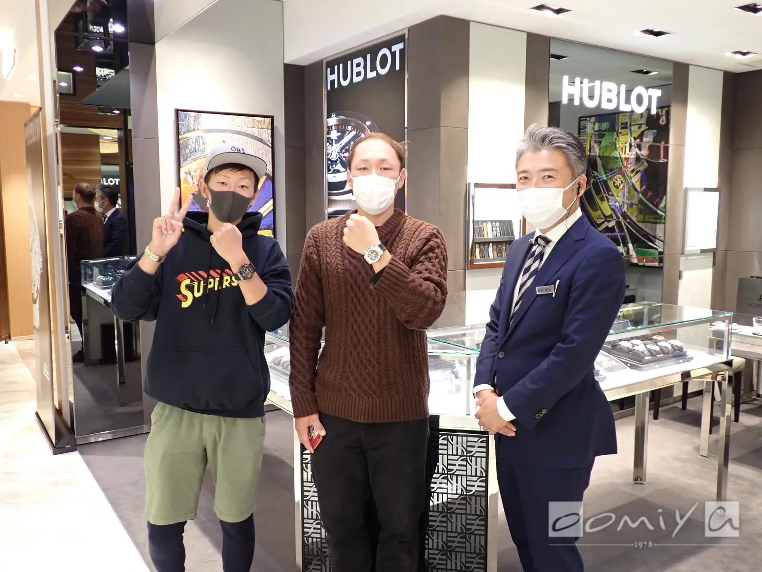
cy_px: 286
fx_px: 660
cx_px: 381
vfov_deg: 46.8
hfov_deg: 60.0
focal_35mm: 30
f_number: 2.3
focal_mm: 5.4
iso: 250
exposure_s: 1/30
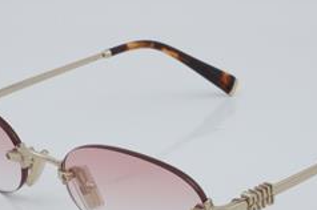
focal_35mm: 126
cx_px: 193
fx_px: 1108
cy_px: 159
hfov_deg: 16.3
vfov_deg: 10.8
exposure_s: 1/4
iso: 100
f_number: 32
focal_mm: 50
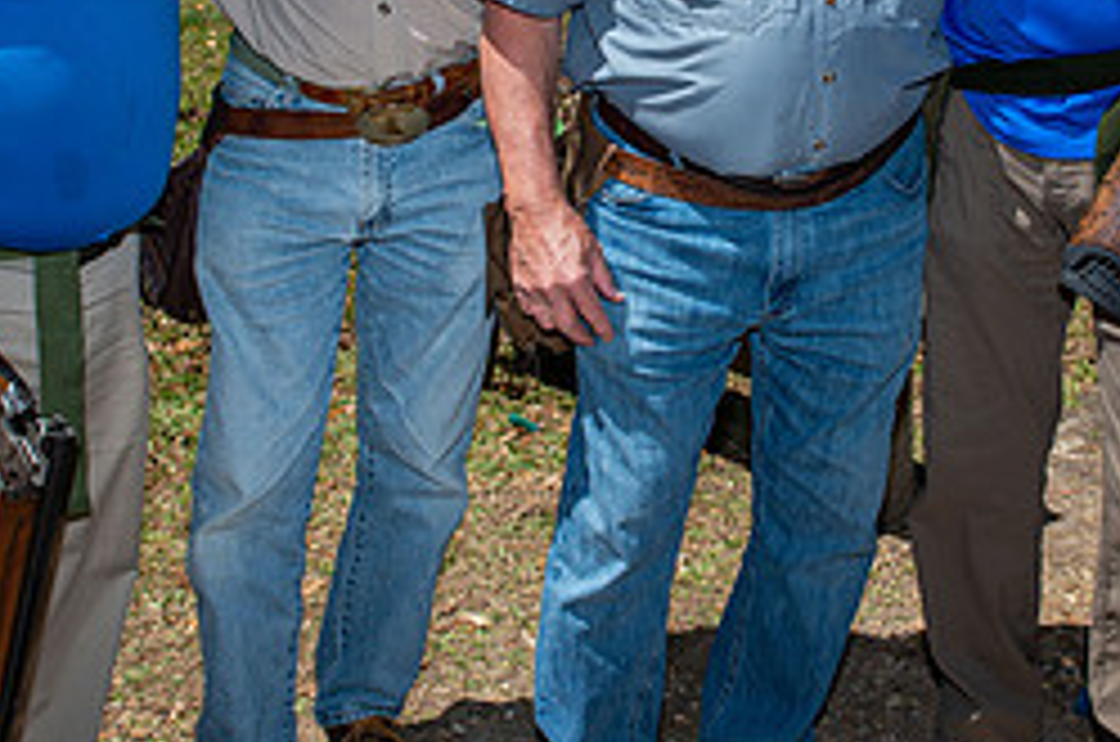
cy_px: 153
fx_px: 1739
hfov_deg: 35.6
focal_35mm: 56
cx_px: 675
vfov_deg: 23.7
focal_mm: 24
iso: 50
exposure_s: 1/250
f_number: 6.3
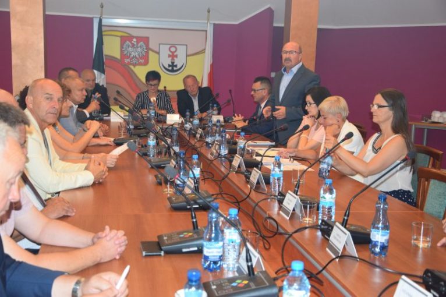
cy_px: 148
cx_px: 223
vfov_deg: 26.5
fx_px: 632
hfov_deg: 38.9
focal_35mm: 51
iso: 800
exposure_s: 1/80
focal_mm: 34
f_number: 4.2
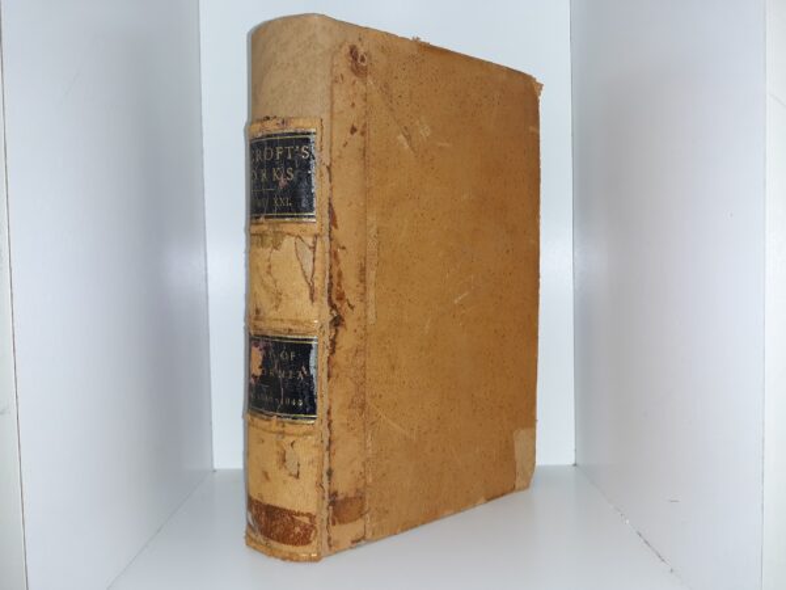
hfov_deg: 63.4
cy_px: 295
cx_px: 393
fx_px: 636
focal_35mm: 28
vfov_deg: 49.7
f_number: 1.7
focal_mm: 3.7
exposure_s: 1/120
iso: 64
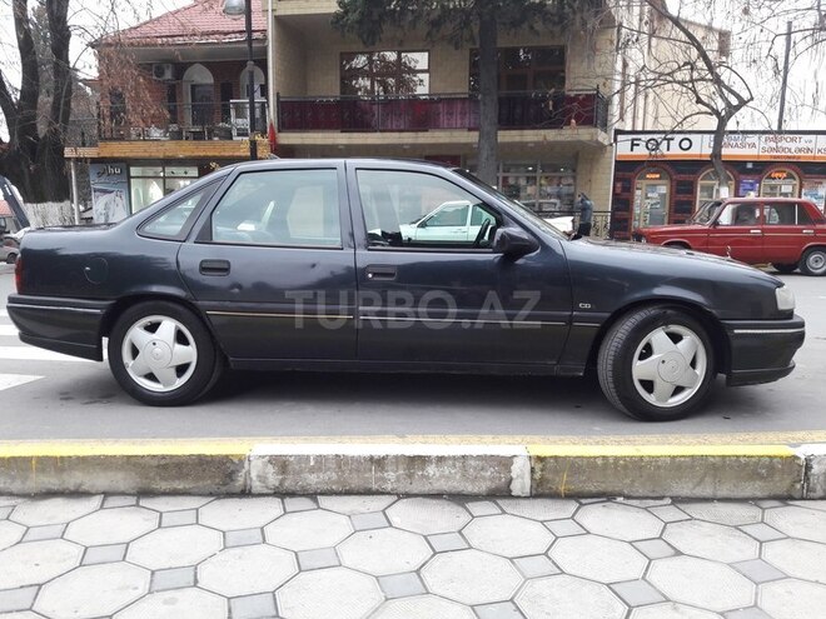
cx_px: 413
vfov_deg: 49.7
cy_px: 310
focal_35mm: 28
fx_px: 668
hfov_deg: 63.4
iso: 64
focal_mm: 3.7
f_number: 1.9
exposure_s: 1/33
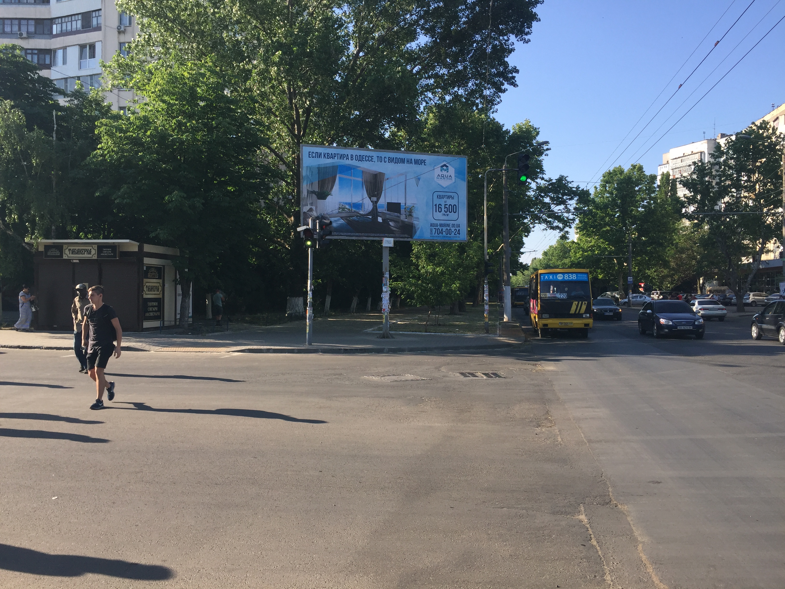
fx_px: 658
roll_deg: +0.3
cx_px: 392
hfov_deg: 61.7
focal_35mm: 29
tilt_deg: +1.8
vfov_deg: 48.2
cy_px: 294
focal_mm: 4.15
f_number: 2.2
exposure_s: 1/898
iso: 32
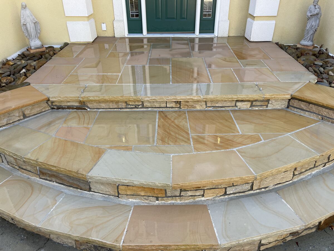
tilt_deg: -31.5
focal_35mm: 26
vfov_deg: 53.1
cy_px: 126
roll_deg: -0.1
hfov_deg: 67.3
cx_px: 167
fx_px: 251
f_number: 1.6
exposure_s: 1/234
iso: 32
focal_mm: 4.2
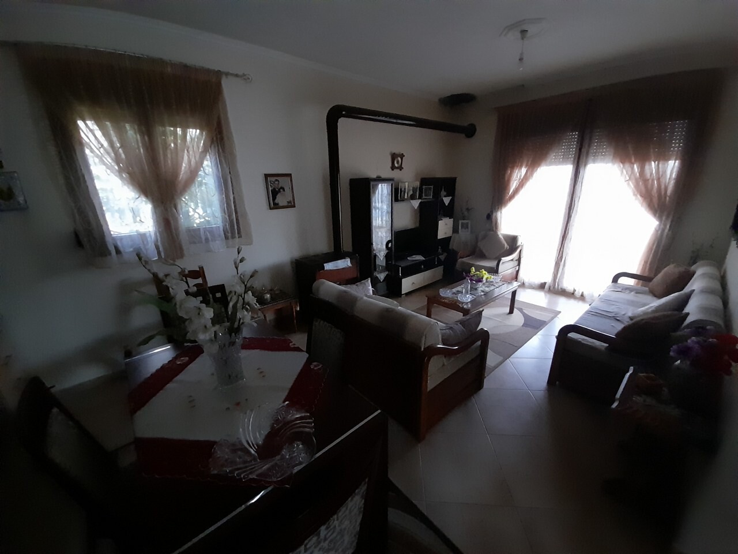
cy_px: 277
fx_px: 277
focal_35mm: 13
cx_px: 369
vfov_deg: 89.9
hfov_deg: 106.2
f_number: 2.2
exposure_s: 1/10
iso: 640
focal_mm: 1.42
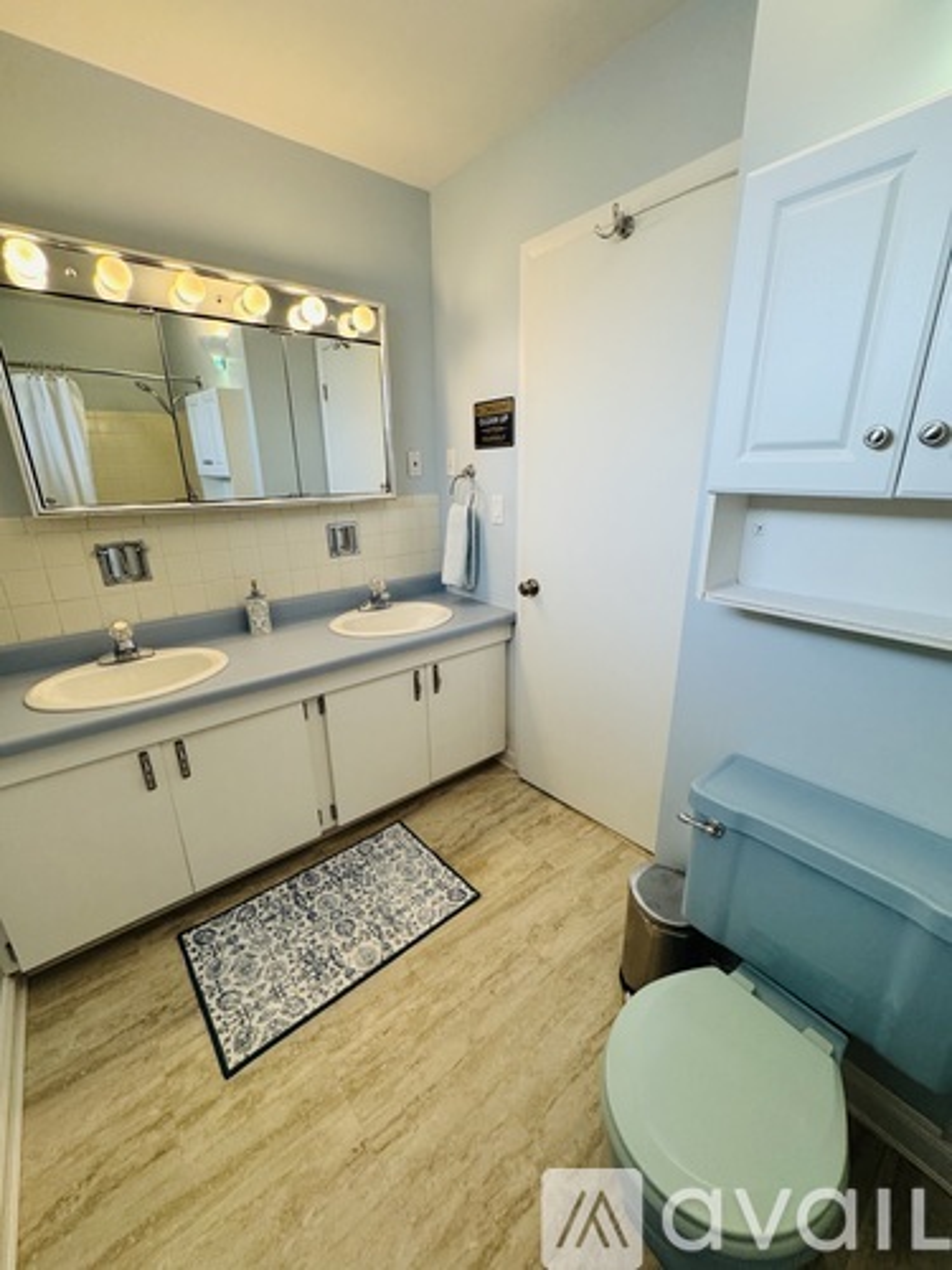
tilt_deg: -18.9
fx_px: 513
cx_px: 476
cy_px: 635
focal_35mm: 14
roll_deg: +0.8
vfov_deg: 102.1
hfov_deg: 85.7
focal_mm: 2.22
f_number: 2.2
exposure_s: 1/120
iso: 200
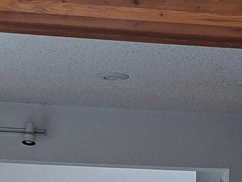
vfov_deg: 10.1
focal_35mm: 135
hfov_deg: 14.6
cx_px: 181
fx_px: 944
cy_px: 379
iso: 160
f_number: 1.8
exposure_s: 1/120
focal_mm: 5.54
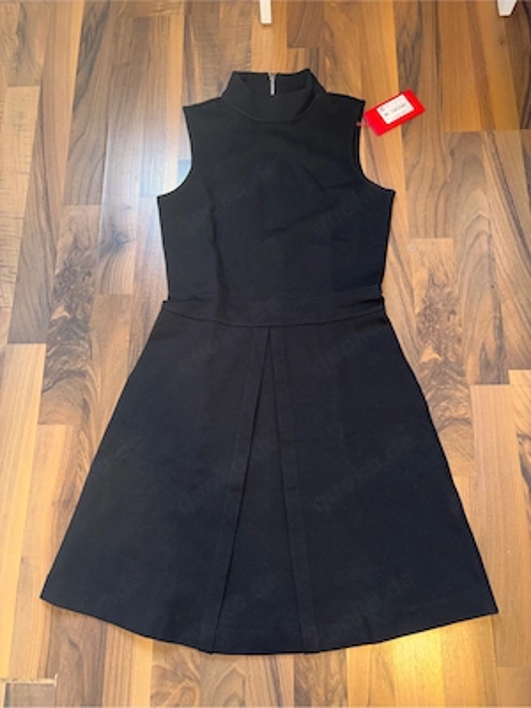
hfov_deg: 53.1
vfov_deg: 67.3
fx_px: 532
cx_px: 266
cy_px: 354
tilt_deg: -73.8
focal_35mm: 26
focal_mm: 5.96
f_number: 1.6
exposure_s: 1/12
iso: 100
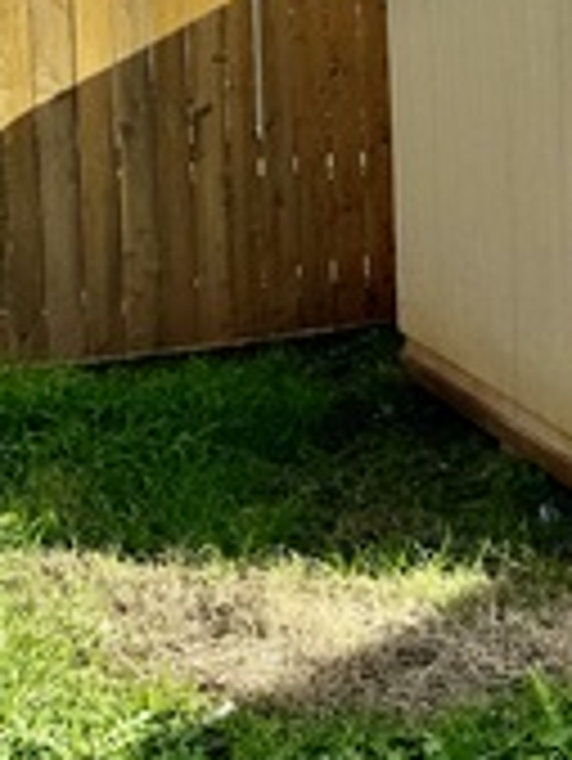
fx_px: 1496
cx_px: 658
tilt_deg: -2.0
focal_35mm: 68
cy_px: 9
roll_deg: +1.4
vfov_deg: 27.0
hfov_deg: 20.5
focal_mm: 6.86
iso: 80
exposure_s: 1/4608
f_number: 1.78
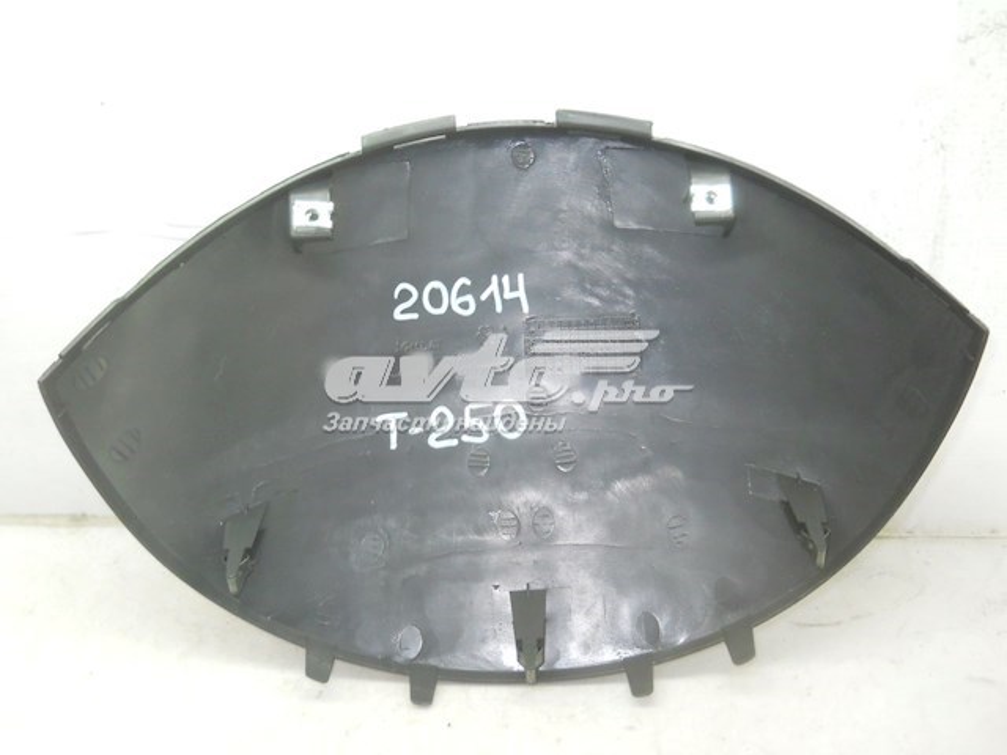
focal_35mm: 41
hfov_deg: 45.8
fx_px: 1193
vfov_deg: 35.1
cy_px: 378
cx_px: 504
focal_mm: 6.72
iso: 250
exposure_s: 1/30
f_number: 3.1
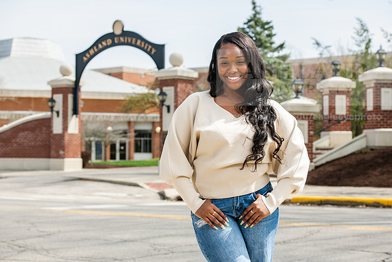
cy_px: 131
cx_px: 196
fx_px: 817
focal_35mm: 75
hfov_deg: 27.0
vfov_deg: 18.2
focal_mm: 75
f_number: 6.3
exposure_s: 1/400
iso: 200
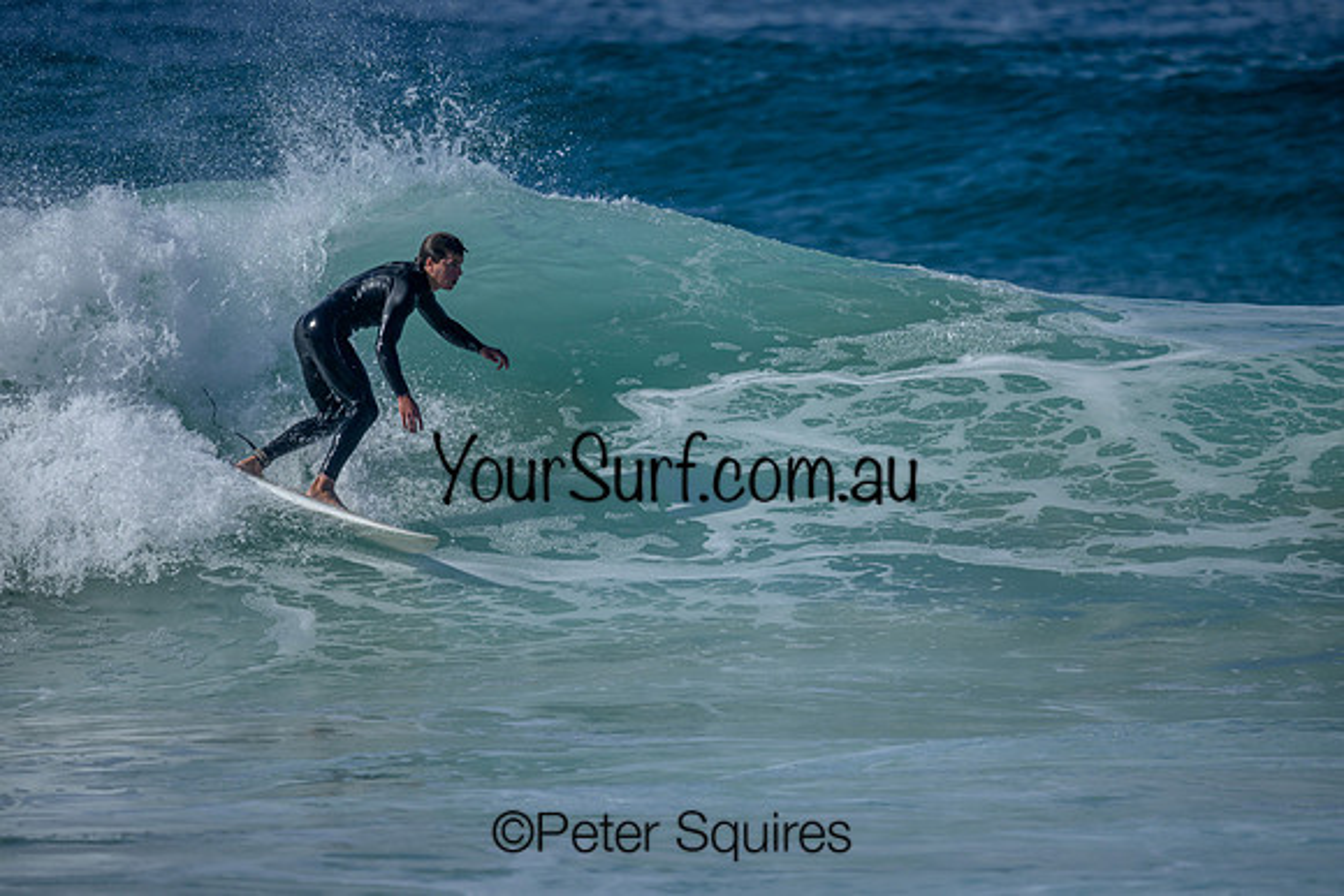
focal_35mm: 800
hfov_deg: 2.6
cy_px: 448
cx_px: 672
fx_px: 29872
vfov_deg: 1.7
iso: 220
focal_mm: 800
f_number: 6.3
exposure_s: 1/2500
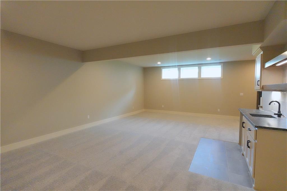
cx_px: 144
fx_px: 143
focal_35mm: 18
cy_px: 96
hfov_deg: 90.0
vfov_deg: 67.3
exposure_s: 1/125
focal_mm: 6.9
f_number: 5
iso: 3200
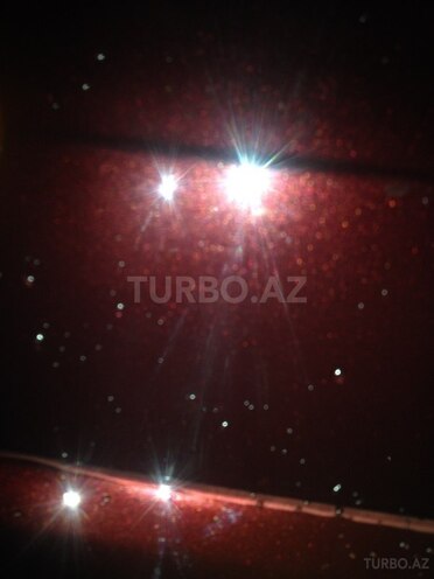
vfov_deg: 52.6
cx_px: 217
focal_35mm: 35
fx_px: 585
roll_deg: -1.1
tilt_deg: -24.4
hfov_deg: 40.7
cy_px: 290
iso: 64
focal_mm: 4.28
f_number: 2.4
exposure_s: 1/16
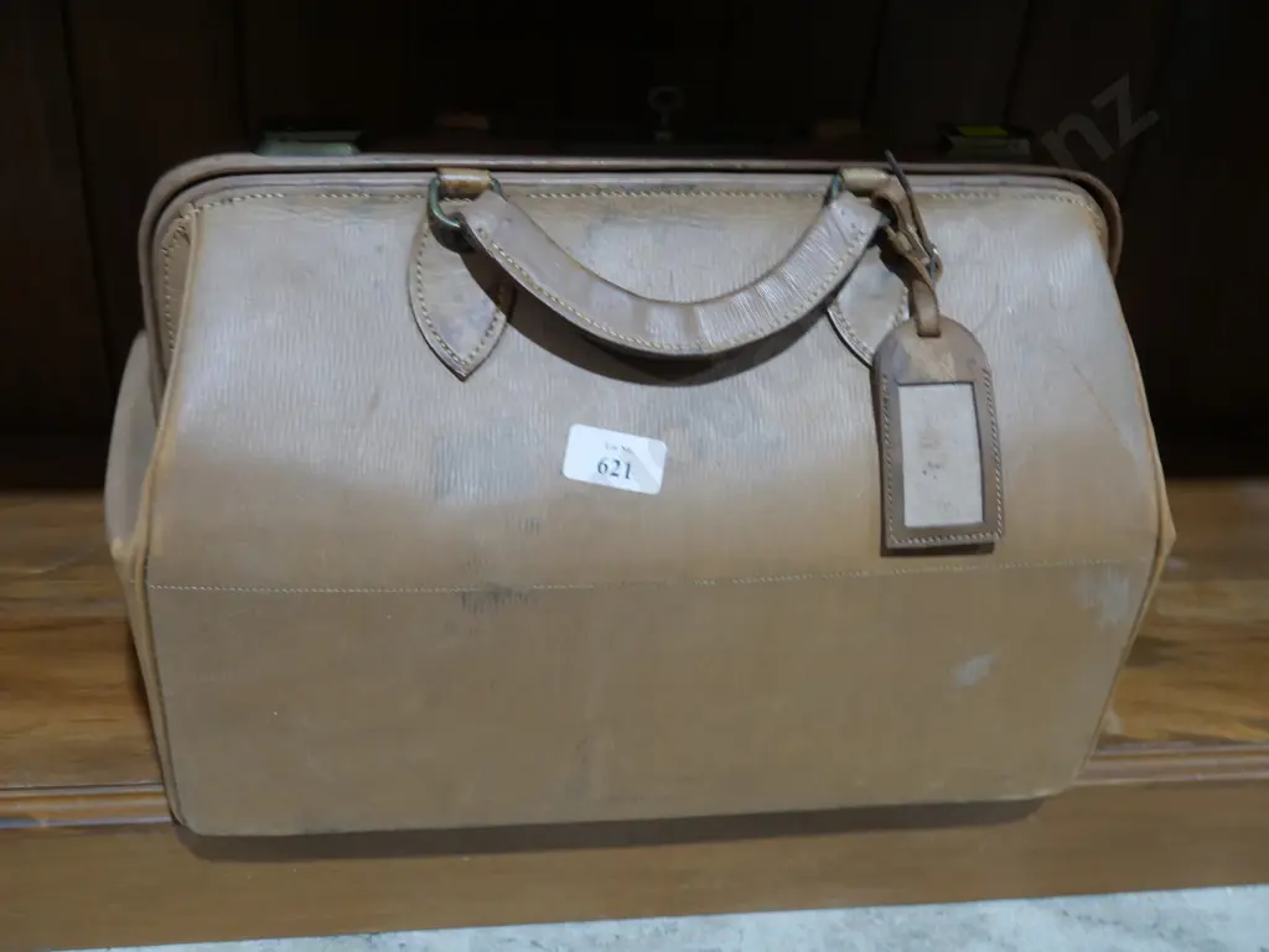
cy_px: 476
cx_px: 634
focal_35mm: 40
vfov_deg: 36.0
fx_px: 1467
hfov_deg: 46.8
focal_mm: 20
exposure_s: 1/60
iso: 800
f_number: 5.6
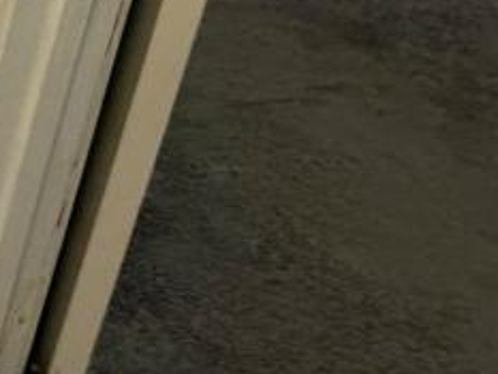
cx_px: -648
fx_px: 1036
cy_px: -130
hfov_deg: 15.9
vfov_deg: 18.8
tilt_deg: -22.2
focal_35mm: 72
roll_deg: +2.2
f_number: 2.2
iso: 320
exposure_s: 1/60
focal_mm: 2.22
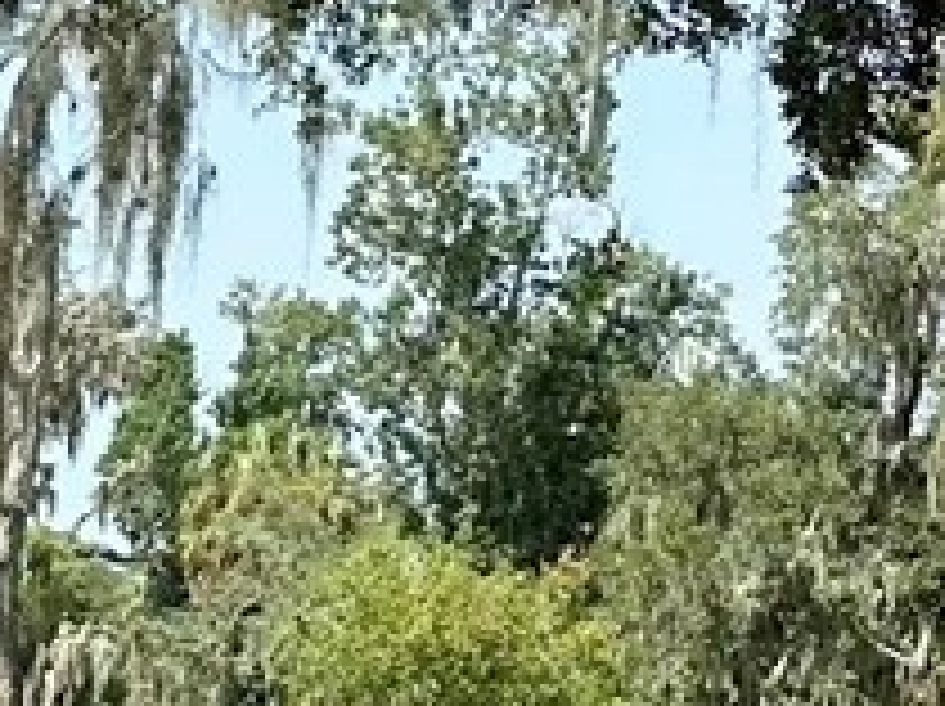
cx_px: 788
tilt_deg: +2.3
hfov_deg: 10.8
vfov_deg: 8.1
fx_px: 4990
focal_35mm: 183
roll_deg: -2.6
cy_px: 621
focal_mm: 6.86
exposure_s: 1/2809
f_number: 1.78
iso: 80
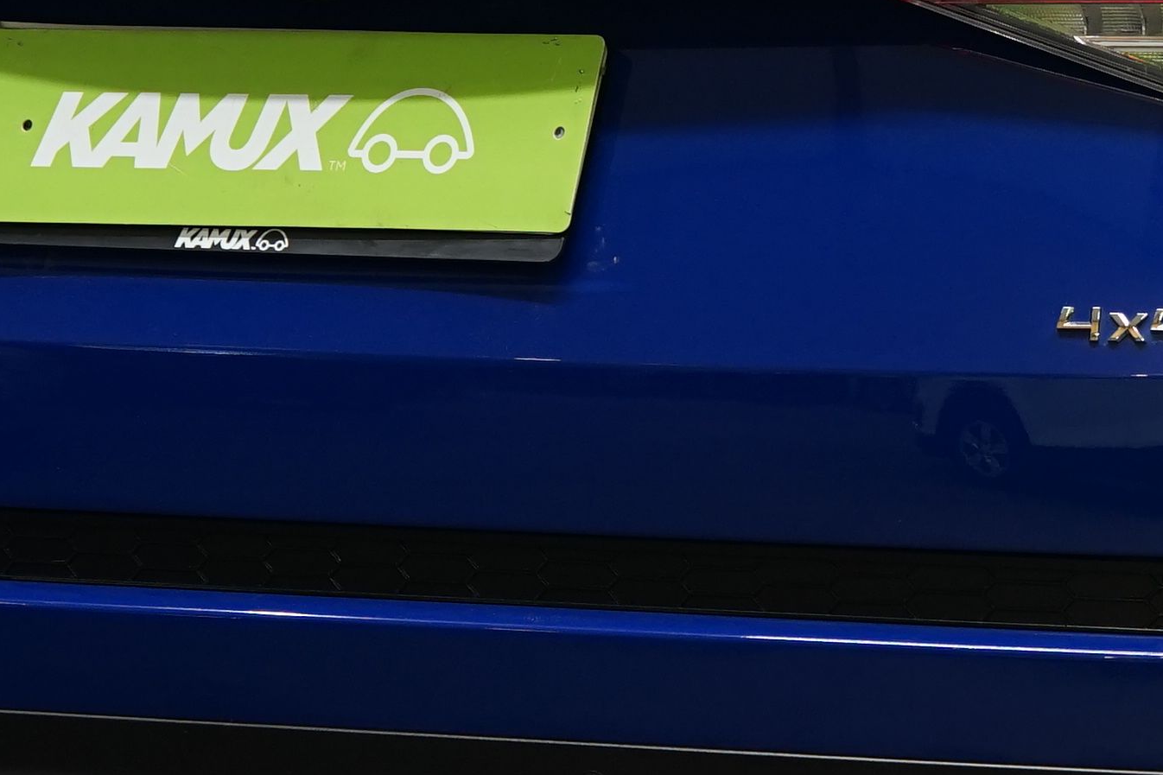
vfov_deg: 5.0
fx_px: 8785
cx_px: 1440
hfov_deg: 7.5
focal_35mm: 272
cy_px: 120
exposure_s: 1/20
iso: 500
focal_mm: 61
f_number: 4.5
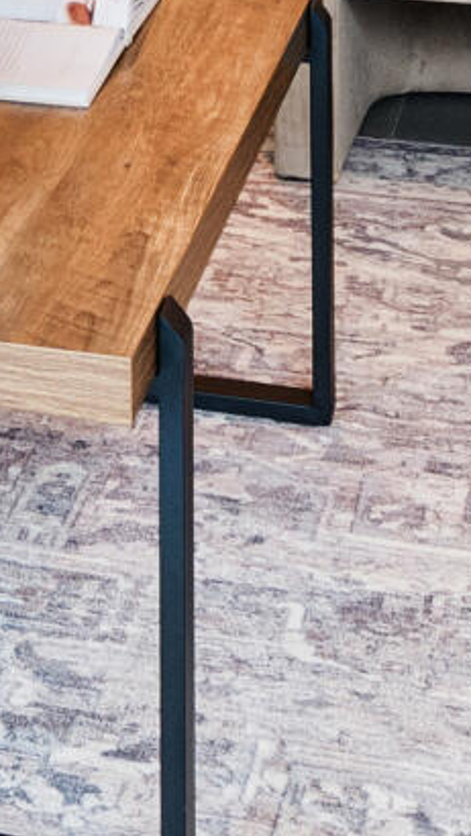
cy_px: -665
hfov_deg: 10.2
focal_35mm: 115
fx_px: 2550
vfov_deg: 15.9
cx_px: -243
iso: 100
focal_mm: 10
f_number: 8
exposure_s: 1/4
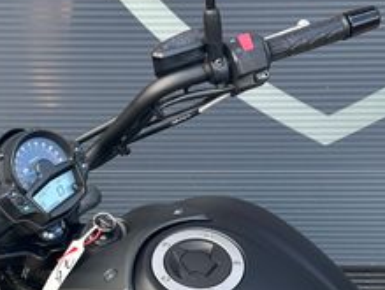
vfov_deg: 20.9
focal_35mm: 70
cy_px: 227
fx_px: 780
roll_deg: +1.5
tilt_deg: -25.7
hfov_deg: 27.6
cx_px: 146
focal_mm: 6.86
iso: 80
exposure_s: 1/344
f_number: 1.78
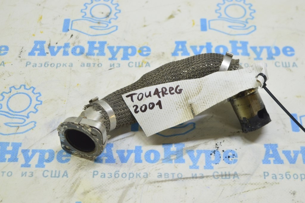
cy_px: 102
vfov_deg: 23.7
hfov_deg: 35.1
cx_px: 152
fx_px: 483
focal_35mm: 57
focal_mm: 38
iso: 400
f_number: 5.6
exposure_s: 1/20
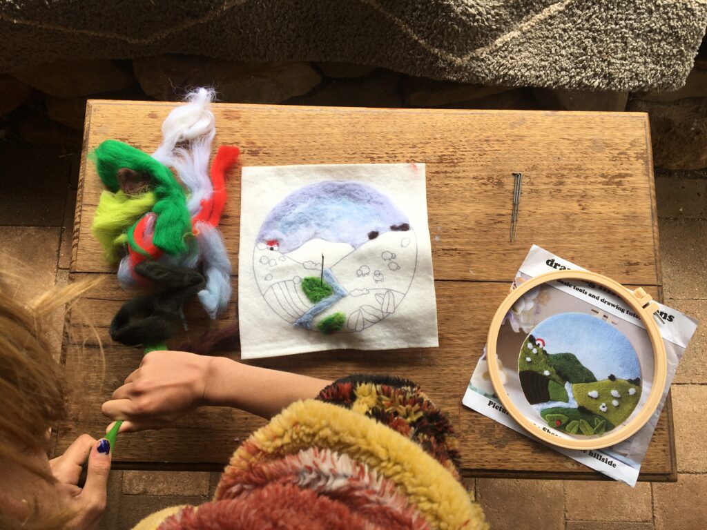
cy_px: 265
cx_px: 354
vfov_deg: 48.2
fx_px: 592
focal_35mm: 29
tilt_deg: -82.4
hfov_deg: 61.7
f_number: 2.2
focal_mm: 4.15
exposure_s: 1/297
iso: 25
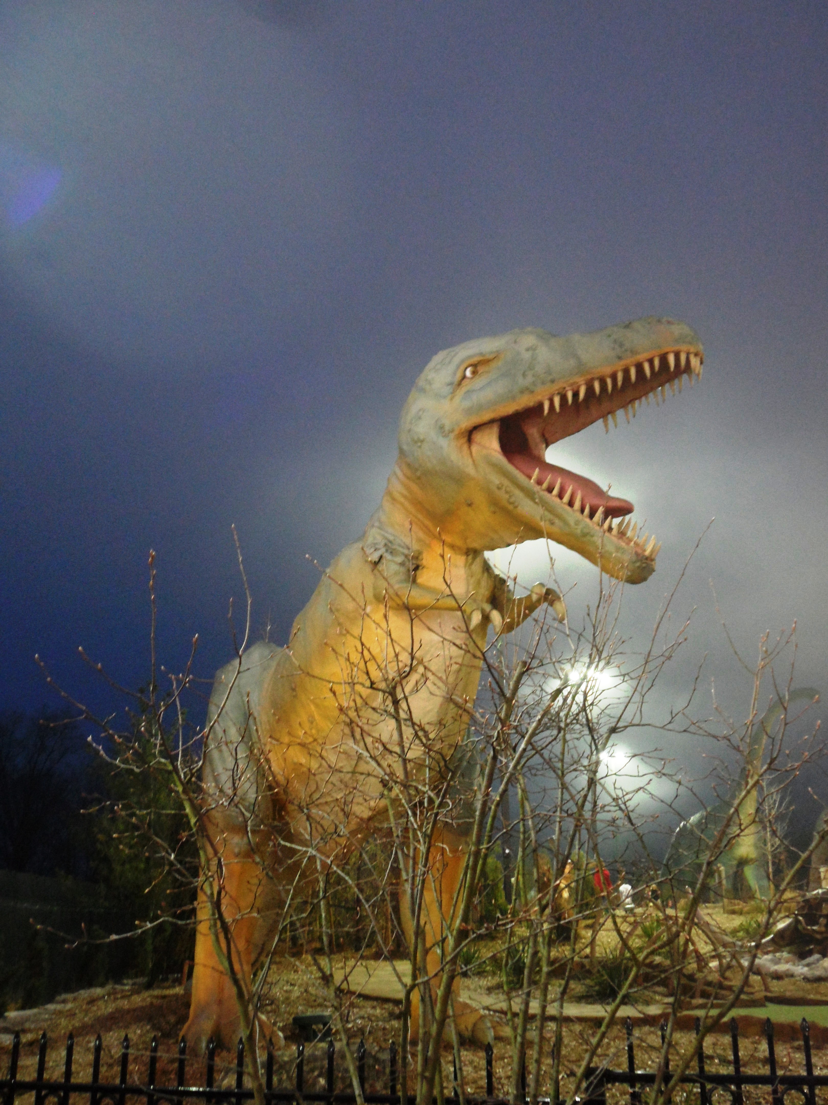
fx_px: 1180
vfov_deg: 50.1
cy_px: 552
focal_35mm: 37
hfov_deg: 38.7
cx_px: 414
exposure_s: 1/8
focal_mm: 6.6
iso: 400
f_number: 4
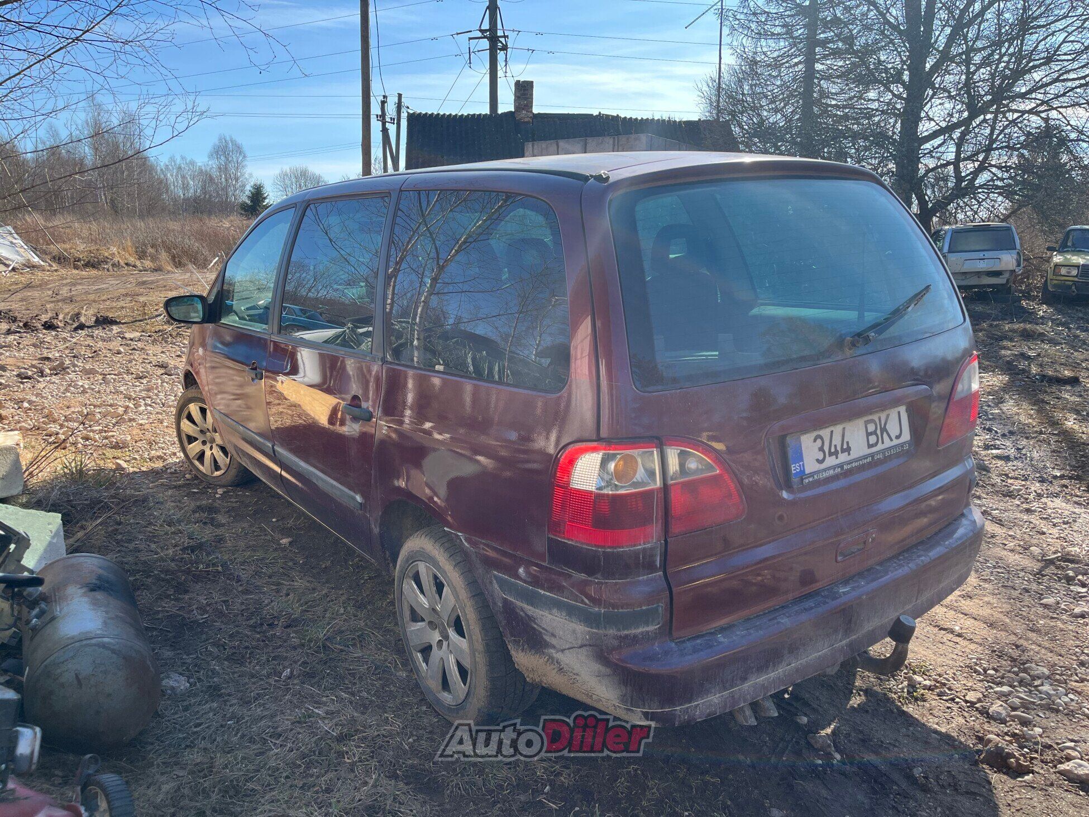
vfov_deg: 53.1
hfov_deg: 67.3
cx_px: 544
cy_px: 408
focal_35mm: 26
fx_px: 818
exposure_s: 1/983
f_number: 1.6
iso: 50
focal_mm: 5.1
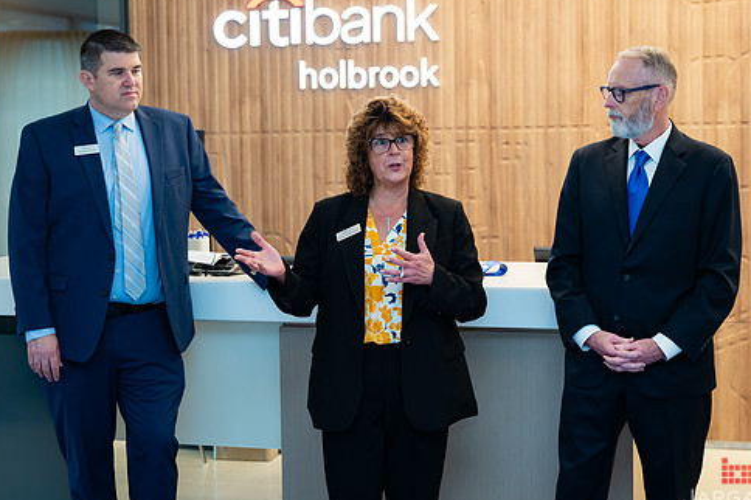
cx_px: 382
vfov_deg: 20.6
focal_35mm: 66
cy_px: 239
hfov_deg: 30.5
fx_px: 1376
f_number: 3.5
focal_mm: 55
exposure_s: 1/200
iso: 640
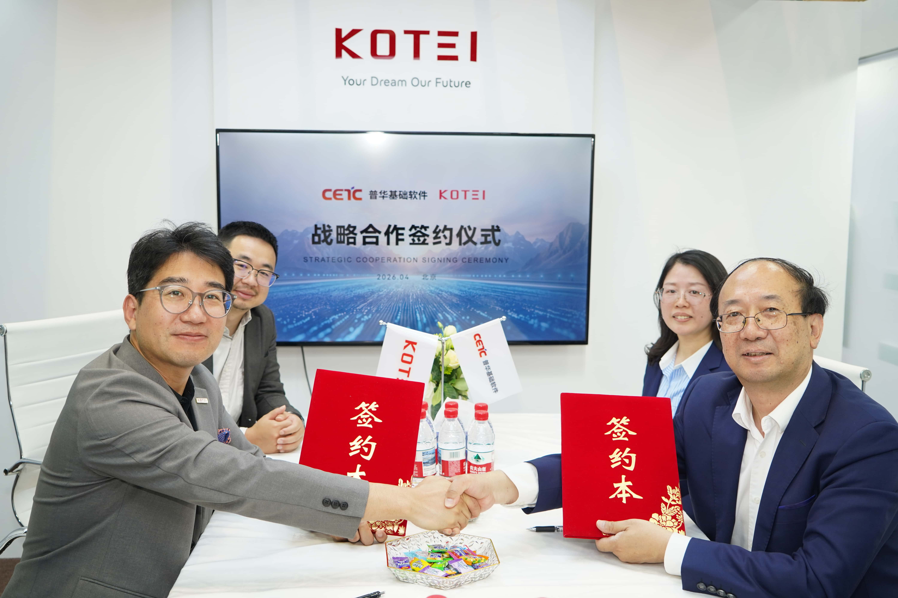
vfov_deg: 37.9
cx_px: 449
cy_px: 299
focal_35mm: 35
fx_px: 873
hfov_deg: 54.4
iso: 500
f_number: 4
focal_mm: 35
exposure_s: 1/160
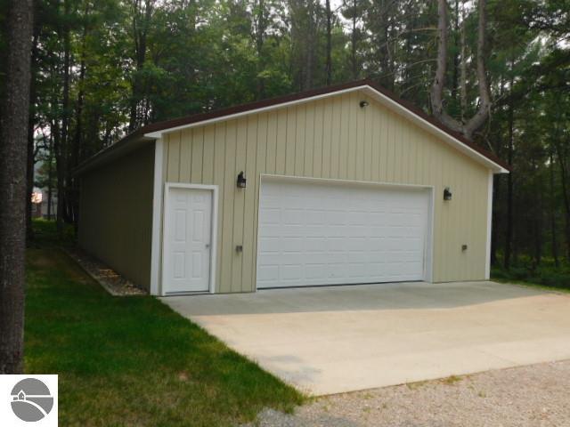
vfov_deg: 46.8
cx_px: 285
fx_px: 494
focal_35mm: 30
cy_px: 214
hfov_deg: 60.0
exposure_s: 1/800
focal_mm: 5.3
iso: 125
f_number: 3.2
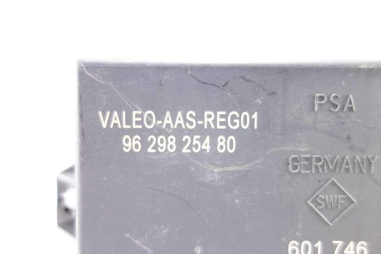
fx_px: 296
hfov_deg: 65.5
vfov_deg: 46.4
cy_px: 127
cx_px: 190
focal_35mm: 28
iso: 320
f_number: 1.8
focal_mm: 10.4
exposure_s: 1/30
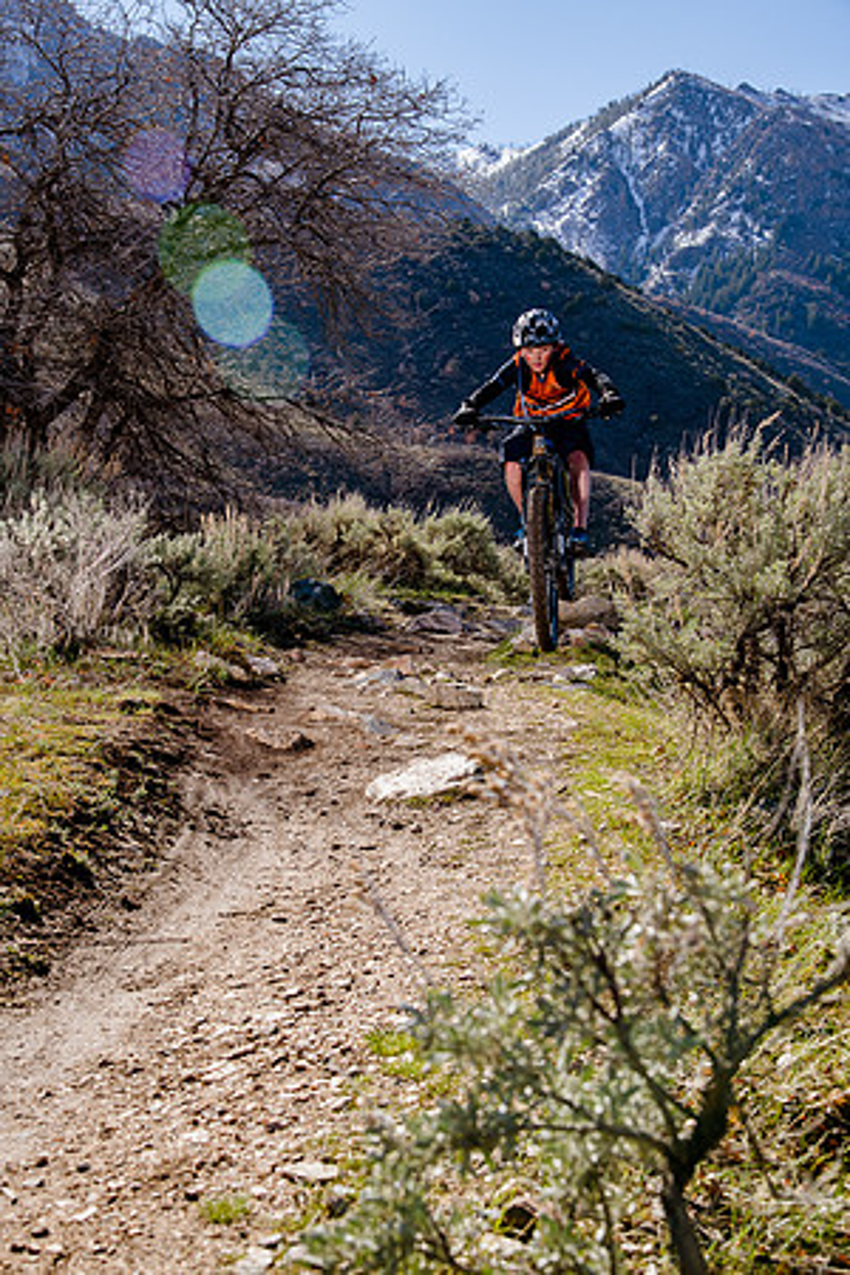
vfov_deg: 41.1
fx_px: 1700
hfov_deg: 28.1
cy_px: 638
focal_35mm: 48
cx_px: 425
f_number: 9
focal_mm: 48
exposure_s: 1/400
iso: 200
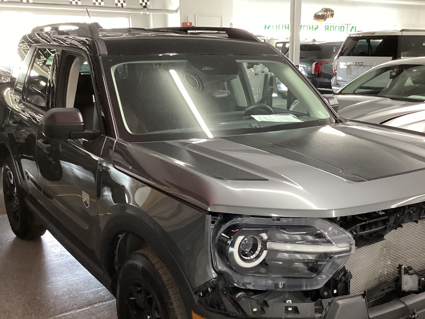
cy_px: 210
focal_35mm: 42
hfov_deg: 44.7
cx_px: 245
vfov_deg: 34.1
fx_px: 516
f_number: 2.4
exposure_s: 1/40
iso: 320
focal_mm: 3.3
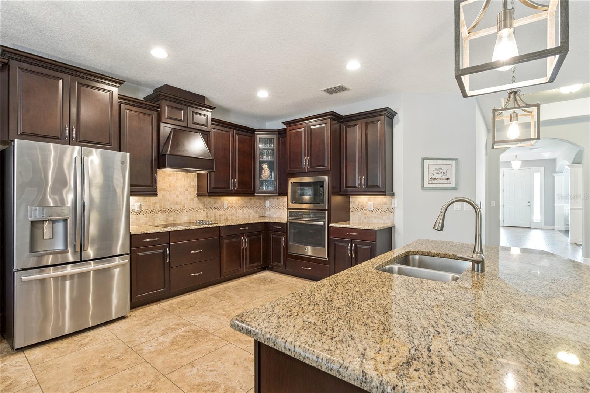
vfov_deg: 73.7
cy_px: 196
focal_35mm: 16
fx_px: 262
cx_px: 295
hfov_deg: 96.7
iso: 800
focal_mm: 16
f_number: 10
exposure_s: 1/6
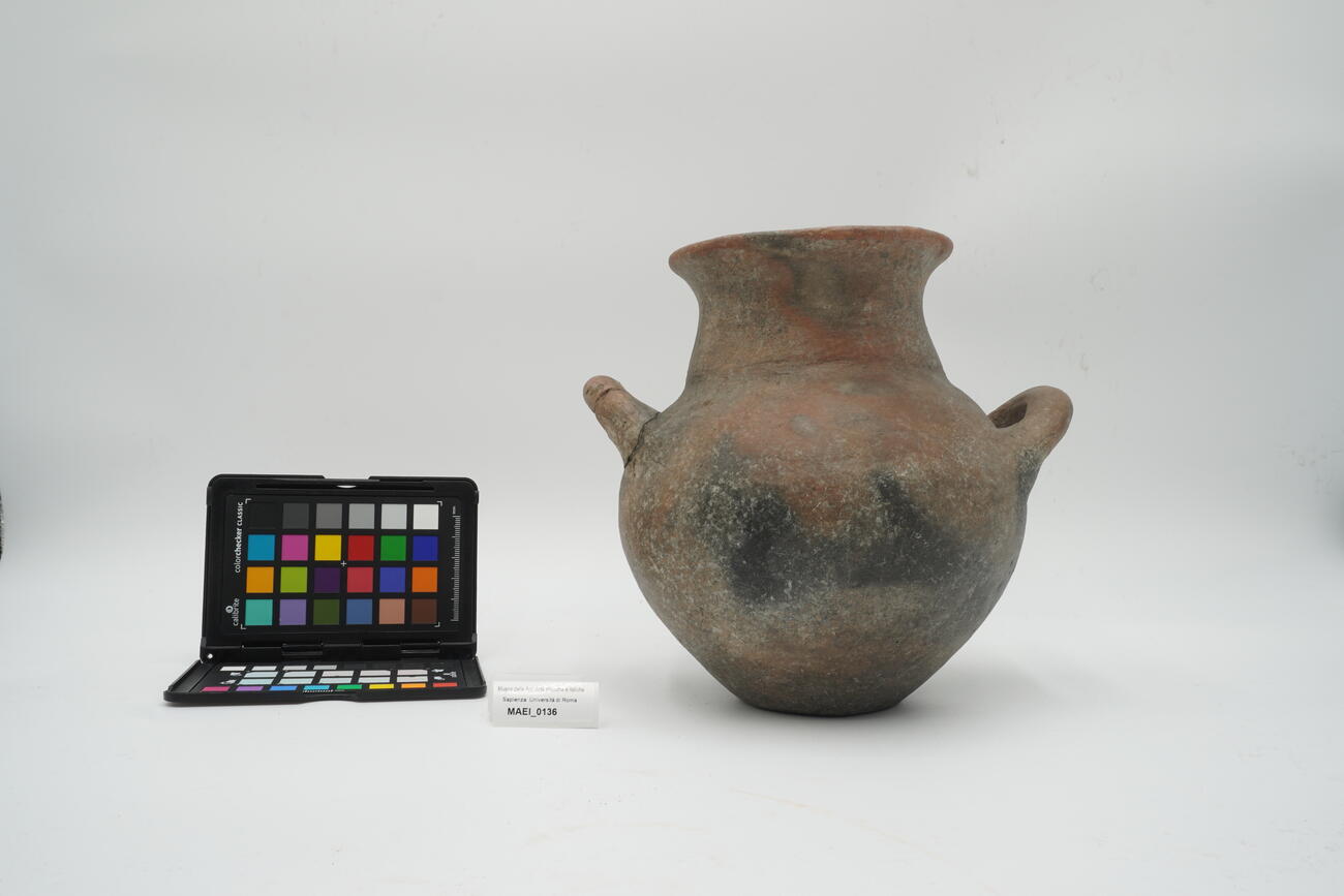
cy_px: 448
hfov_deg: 61.9
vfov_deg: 43.6
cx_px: 672
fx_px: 1120
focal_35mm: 30
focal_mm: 20
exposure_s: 1/10
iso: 100
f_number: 16
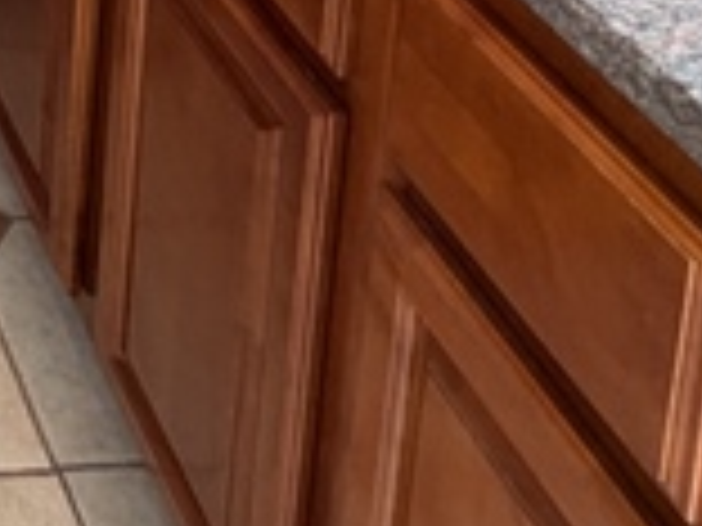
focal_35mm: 72
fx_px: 1460
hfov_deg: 21.1
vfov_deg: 13.9
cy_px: -760
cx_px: -454
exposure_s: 1/60
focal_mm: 2.22
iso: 200
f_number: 2.2
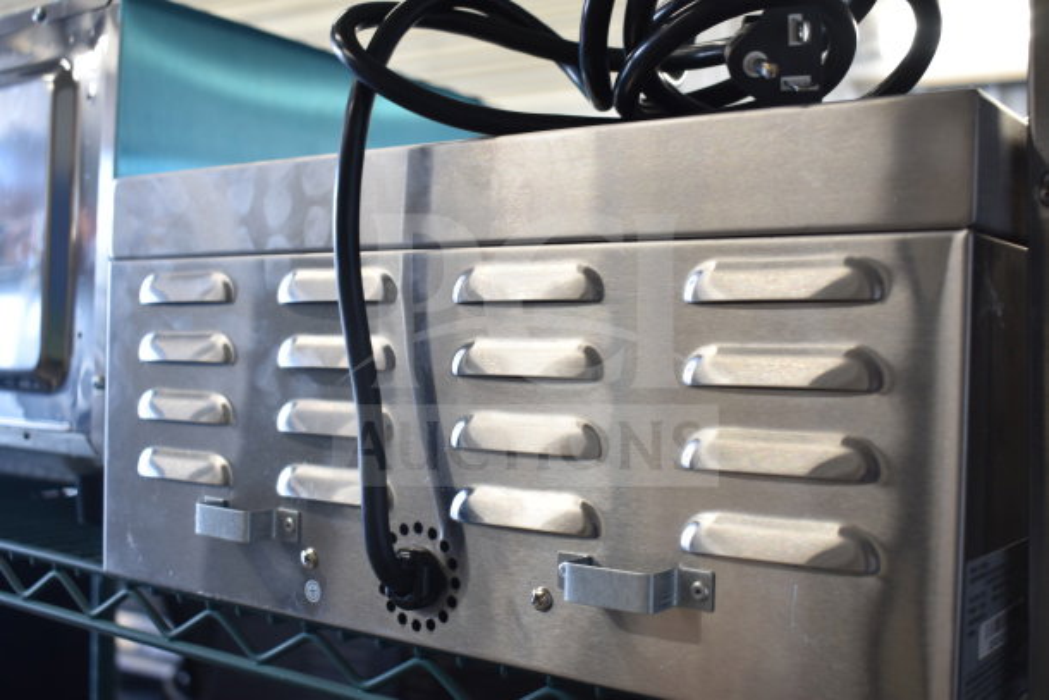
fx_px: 1180
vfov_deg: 33.0
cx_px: 524
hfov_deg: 47.9
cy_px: 350
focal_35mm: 40
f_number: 4
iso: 500
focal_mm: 27
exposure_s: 1/40
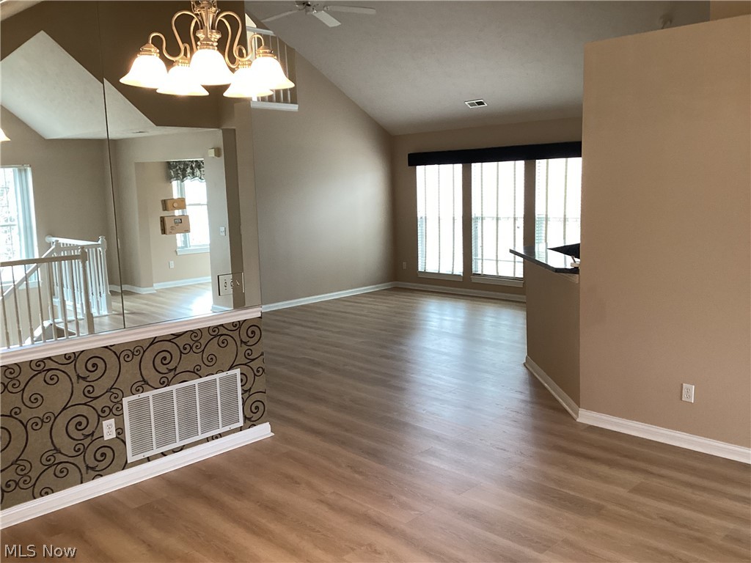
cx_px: 376
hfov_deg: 58.4
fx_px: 673
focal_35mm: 31
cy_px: 282
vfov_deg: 45.4
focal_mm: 3.3
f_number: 2.4
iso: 125
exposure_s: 1/60
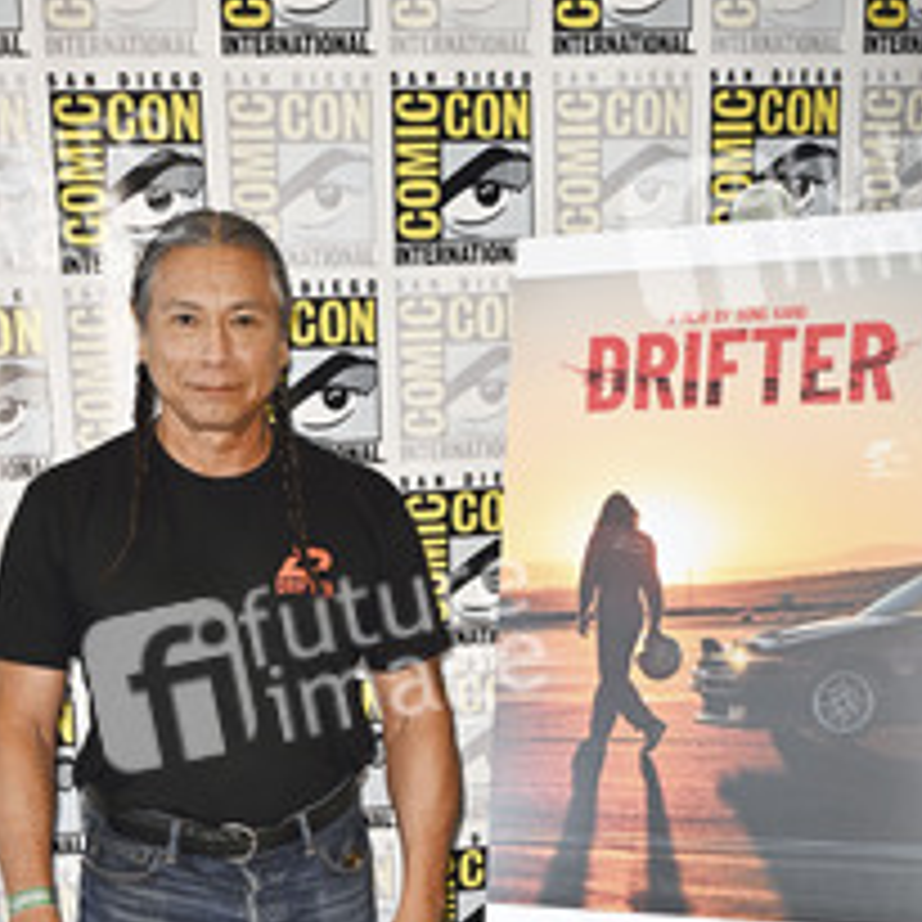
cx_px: 445
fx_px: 1748
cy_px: 891
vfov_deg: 28.0
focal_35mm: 58
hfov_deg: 29.5
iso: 1250
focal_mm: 35
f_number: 5
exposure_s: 1/250
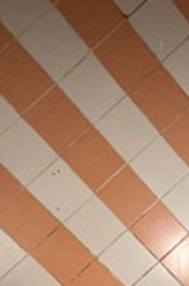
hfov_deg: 23.6
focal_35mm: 48
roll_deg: -3.2
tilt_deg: -11.5
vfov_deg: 34.2
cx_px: 264
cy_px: 332
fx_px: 380
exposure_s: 1/22
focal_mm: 2.22
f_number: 2.2
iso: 250
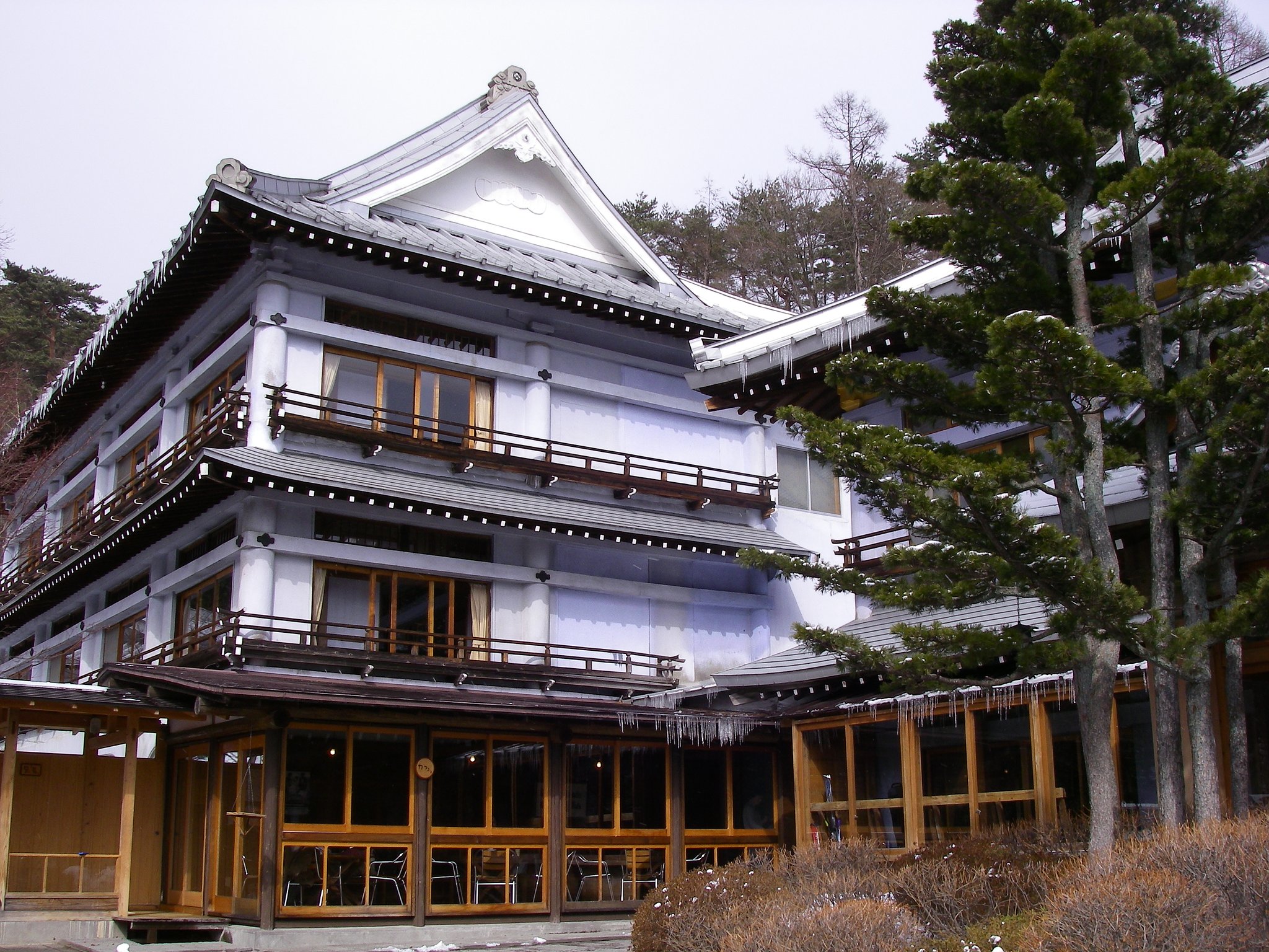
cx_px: 634
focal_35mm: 38
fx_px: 1393
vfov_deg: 37.7
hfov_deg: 49.0
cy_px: 476
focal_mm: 6.3
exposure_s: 1/200
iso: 64
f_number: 6.6
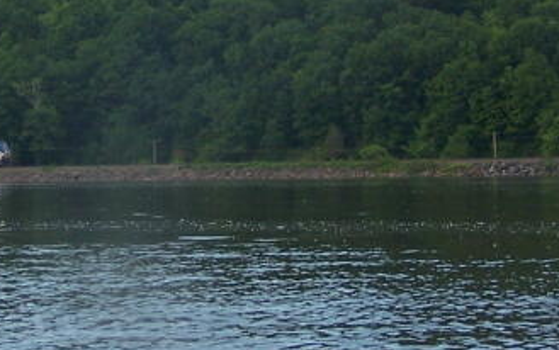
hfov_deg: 15.7
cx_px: 110
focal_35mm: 132
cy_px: 122
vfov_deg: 9.9
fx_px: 2012
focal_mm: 6.7
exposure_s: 1/500
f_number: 2.8
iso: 80
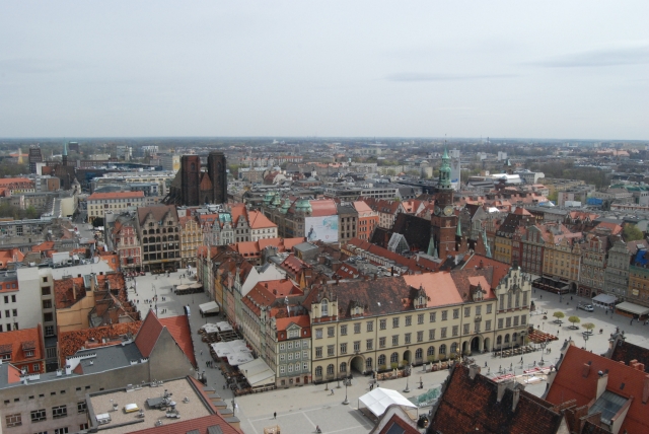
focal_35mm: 30
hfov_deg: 61.9
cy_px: 217
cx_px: 324
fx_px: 541
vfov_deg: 43.7
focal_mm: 20
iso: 1250
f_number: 14
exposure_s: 1/800
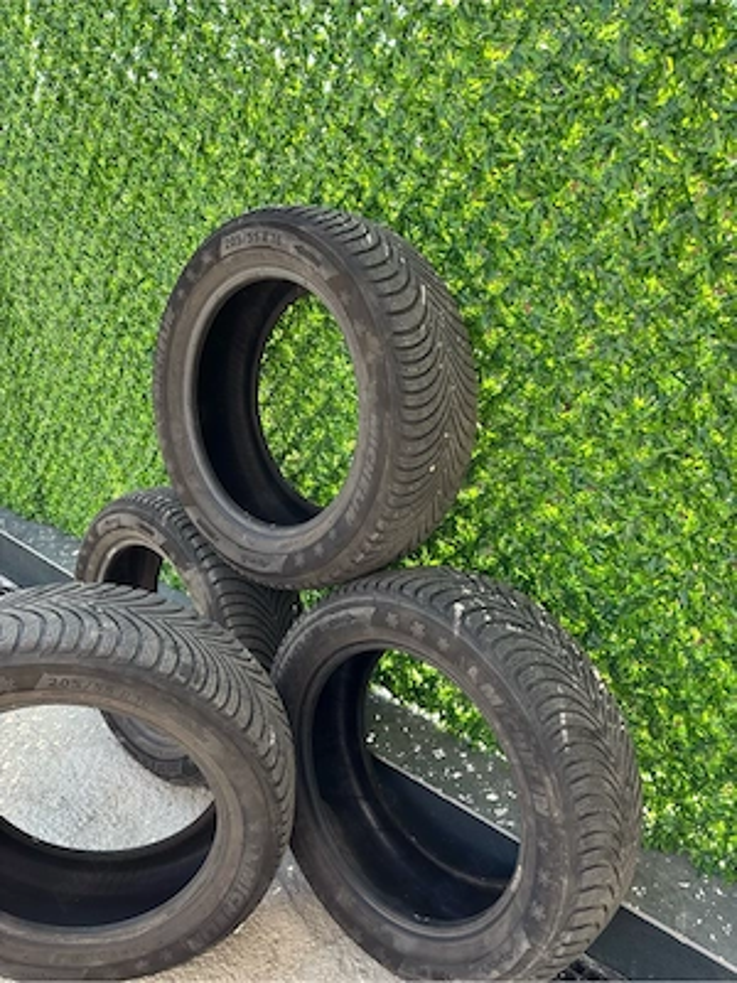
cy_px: 492
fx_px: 738
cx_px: 368
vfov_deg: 67.3
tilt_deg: -21.4
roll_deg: +2.3
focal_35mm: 26
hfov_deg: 53.1
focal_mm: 5.96
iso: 50
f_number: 1.6
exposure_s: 1/456
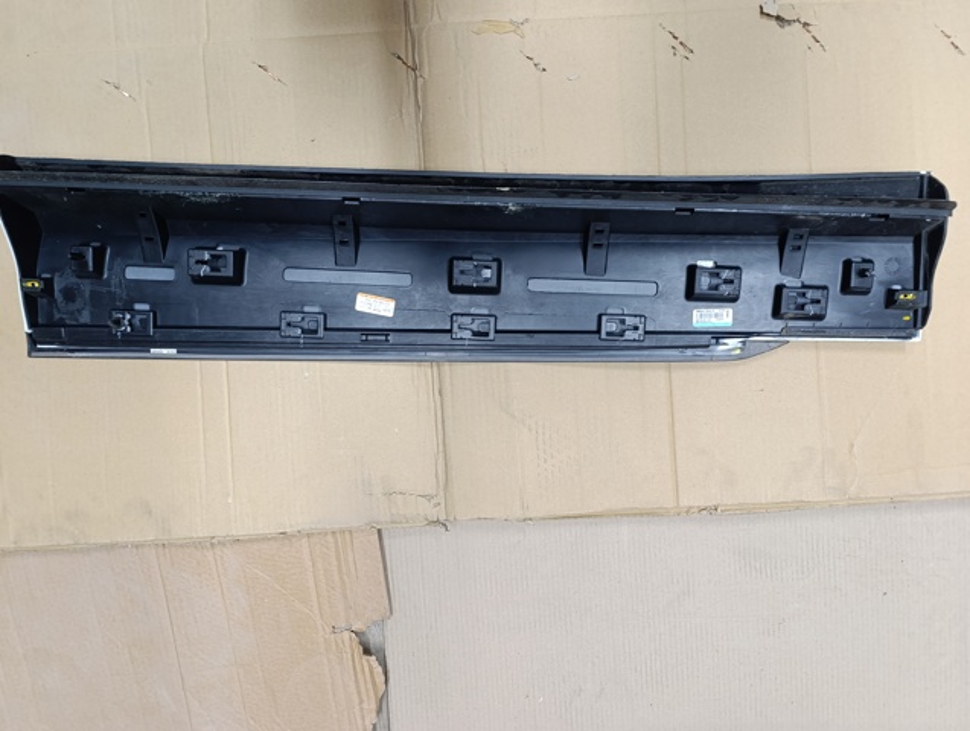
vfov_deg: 59.0
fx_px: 646
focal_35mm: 23
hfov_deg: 73.8
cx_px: 485
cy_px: 366
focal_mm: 6.14
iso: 1000
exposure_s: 1/50
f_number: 1.6
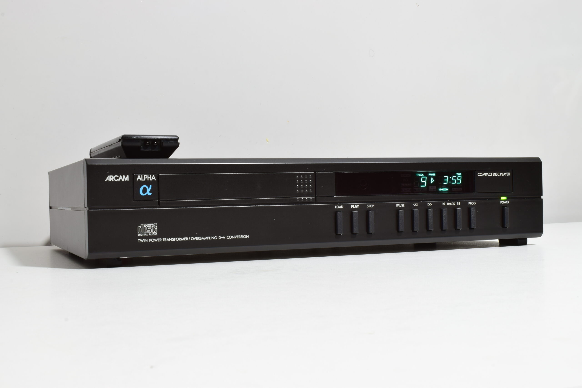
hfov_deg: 38.9
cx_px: 291
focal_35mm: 51
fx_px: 824
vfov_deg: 26.5
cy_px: 194
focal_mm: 34
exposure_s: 5
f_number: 25
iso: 100
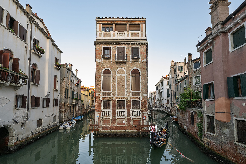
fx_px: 96
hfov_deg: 104.3
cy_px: 82
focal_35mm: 14
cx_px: 123
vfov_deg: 81.2
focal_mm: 14
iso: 400
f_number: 8
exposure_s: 1/40
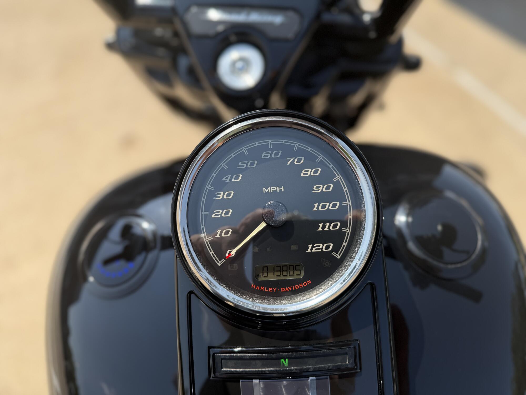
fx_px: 365
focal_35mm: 24
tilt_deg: -54.6
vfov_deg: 56.8
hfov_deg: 71.6
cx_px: 263
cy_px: 198
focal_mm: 6.76
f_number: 1.78
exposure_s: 1/2525
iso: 80
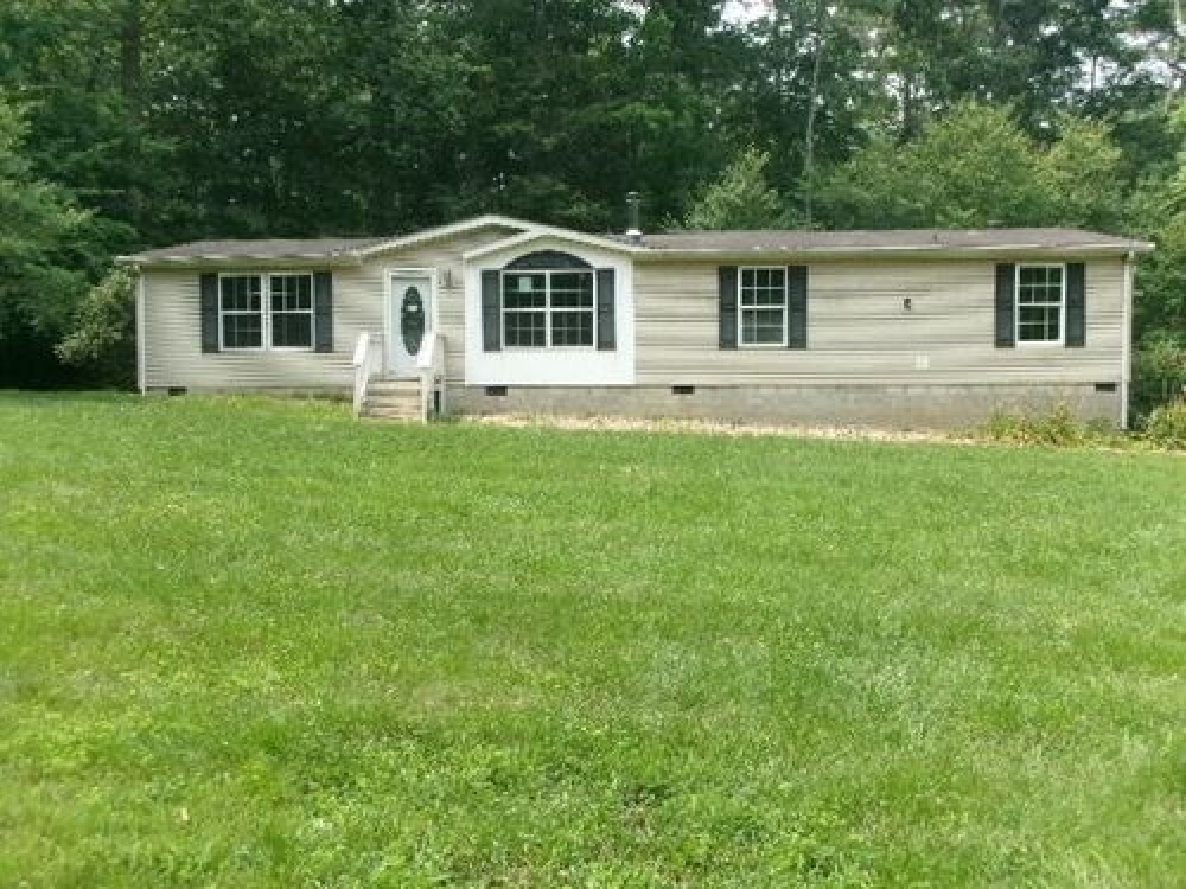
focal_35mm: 36
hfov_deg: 51.4
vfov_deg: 39.7
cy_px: 444
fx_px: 1233
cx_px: 593
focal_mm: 6.4
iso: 100
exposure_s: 1/38
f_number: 11.8
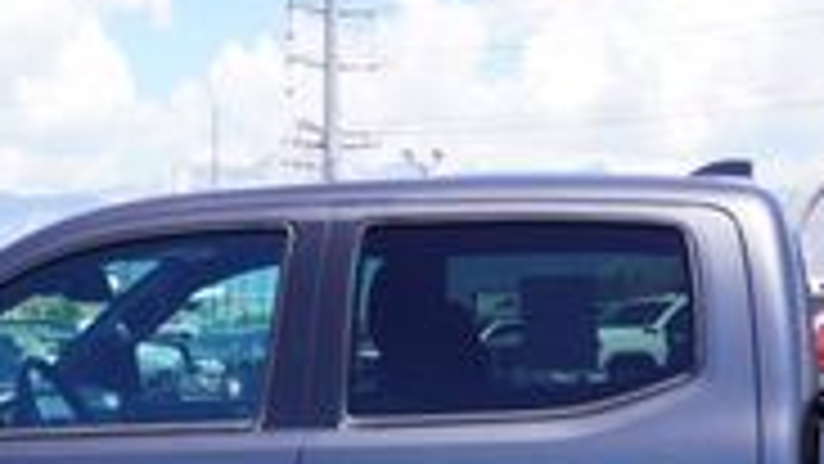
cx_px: 531
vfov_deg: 13.1
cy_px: 680
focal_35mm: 88
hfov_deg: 24.1
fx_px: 1923
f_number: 8
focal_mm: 16
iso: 100
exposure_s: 1/125
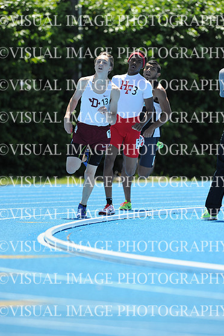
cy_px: 165
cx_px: 113
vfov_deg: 5.0
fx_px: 3878
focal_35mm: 415
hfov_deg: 3.3
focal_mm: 400
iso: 500
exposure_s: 1/1600
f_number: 5.6
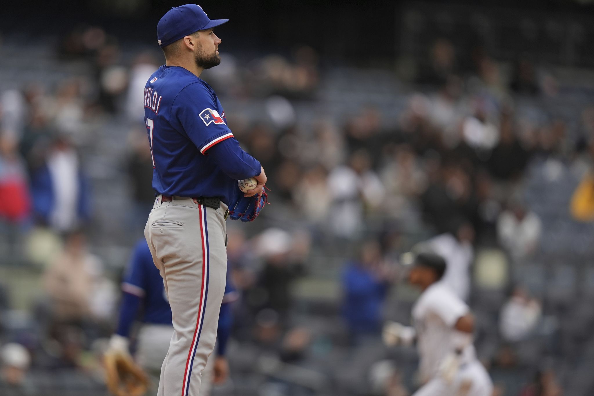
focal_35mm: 400
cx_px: 297
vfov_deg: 3.4
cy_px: 198
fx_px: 6600
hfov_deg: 5.2
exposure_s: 1/3200
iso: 640
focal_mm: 400
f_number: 2.8
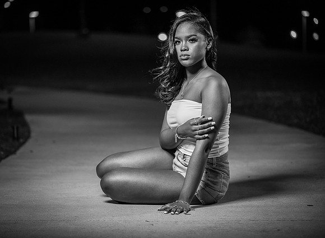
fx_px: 1044
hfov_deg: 17.7
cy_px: 119
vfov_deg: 13.0
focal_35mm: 112
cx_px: 146
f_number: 2.8
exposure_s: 1/800
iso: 400
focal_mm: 105
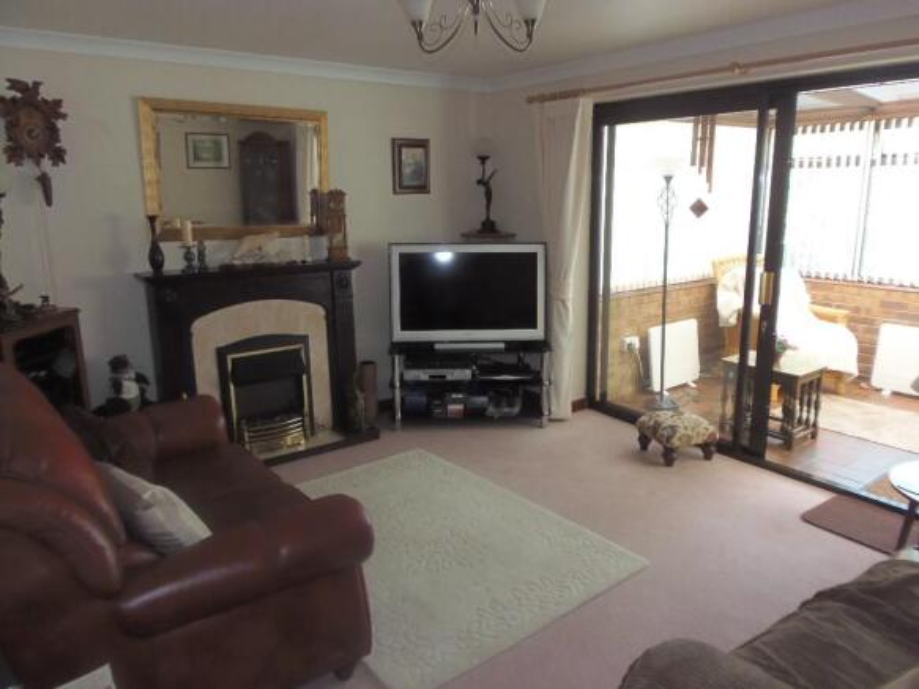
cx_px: 460
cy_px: 344
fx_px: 637
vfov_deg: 56.8
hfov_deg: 71.6
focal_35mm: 24
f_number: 2.9
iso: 200
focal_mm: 4.3
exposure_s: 1/30
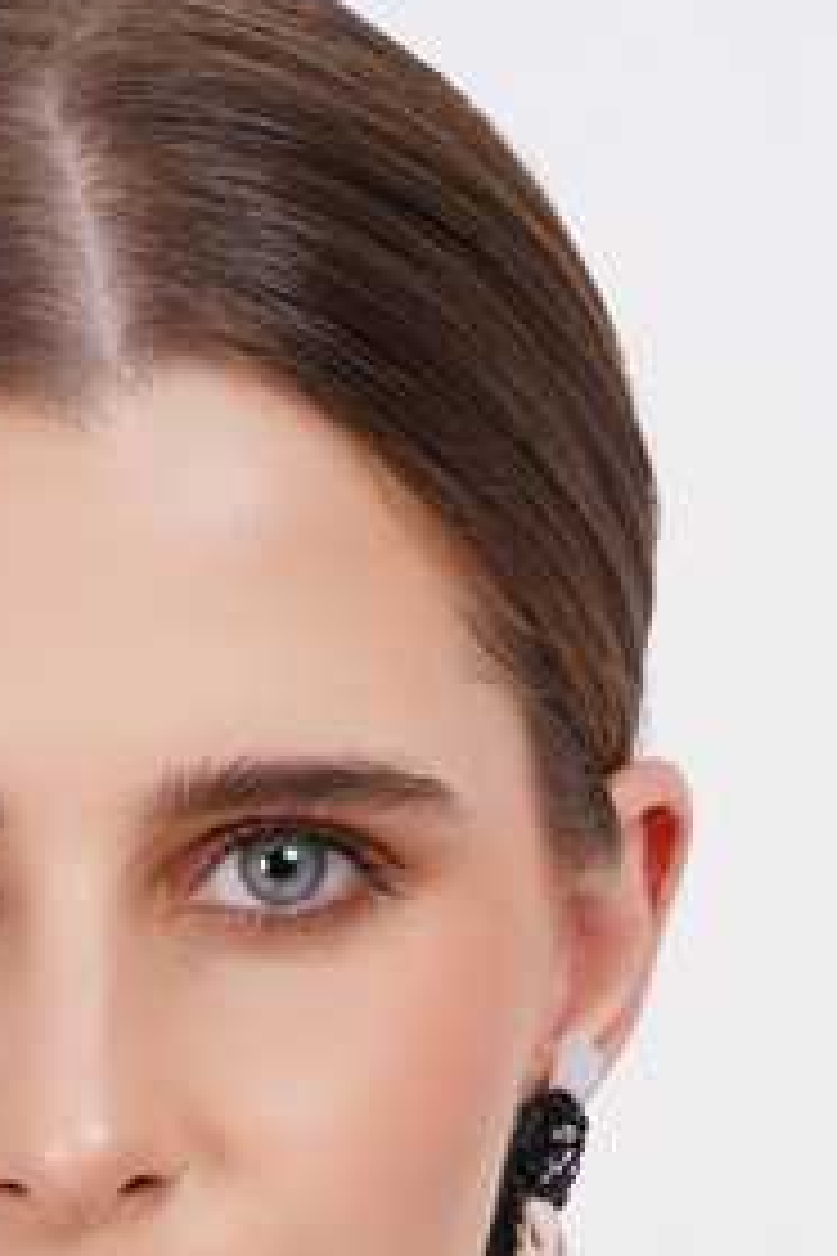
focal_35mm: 377
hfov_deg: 3.6
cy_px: 1038
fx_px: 13147
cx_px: 76
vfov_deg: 5.5
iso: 200
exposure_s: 1/125
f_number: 10
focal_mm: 200
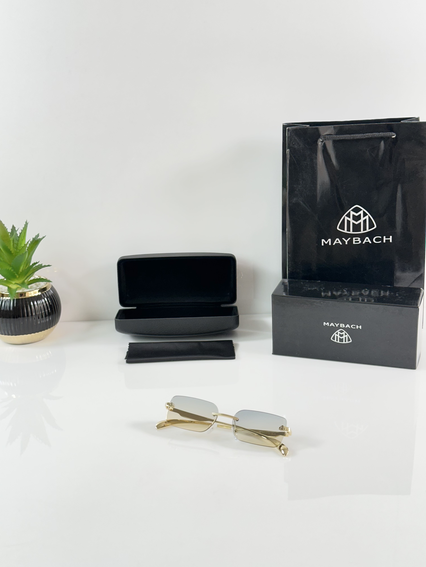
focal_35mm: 48
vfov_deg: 39.7
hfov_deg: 30.3
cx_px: 213
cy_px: 284
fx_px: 788
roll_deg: +1.6
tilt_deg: -19.3
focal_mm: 6.86
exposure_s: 1/100
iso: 80
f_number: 1.78
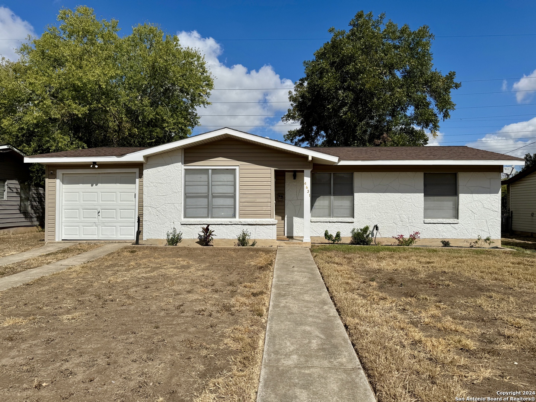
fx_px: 372
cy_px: 201
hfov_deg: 71.6
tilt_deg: +0.0
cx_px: 268
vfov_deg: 56.8
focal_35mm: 24
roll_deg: -0.5
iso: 80
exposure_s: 1/12346
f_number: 1.78
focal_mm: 6.76
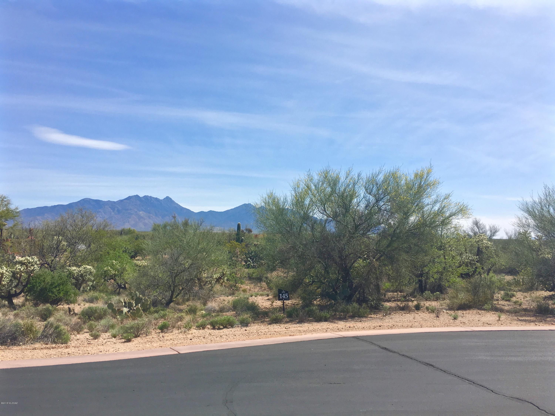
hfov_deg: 61.7
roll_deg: +0.3
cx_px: 278
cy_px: 208
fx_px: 465
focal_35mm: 29
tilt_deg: +3.2
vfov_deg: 48.2
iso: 25
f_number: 2.2
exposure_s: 1/2198
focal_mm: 4.15
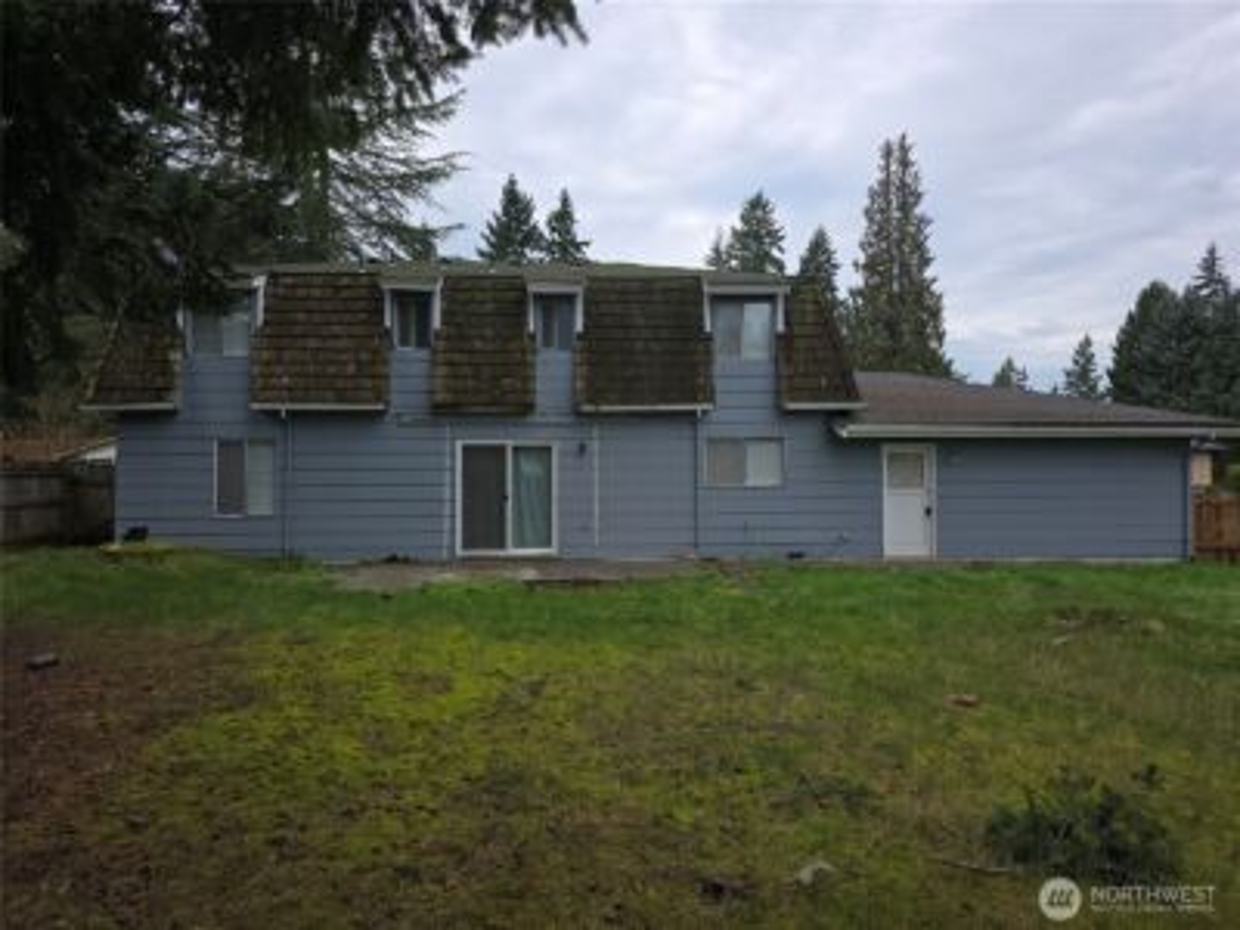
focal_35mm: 23
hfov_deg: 73.9
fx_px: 824
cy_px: 465
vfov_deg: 58.9
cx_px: 620
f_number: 1.7
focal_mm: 6.3
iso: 12
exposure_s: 1/218
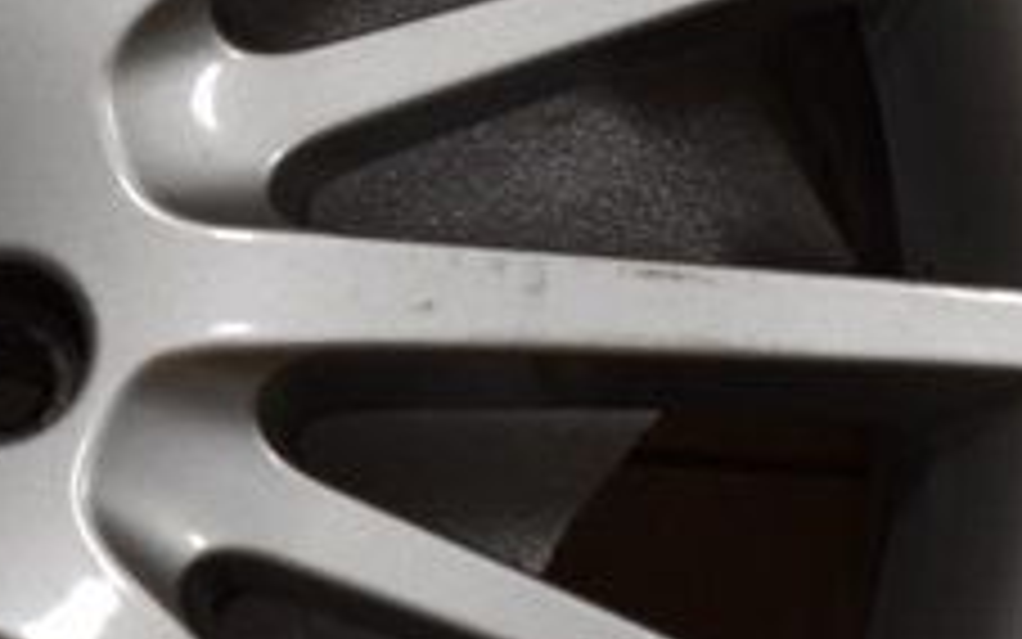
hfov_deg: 12.0
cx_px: 0
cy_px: 702
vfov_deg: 7.6
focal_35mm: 172
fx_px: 4800
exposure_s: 1/80
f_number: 5
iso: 400
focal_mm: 25
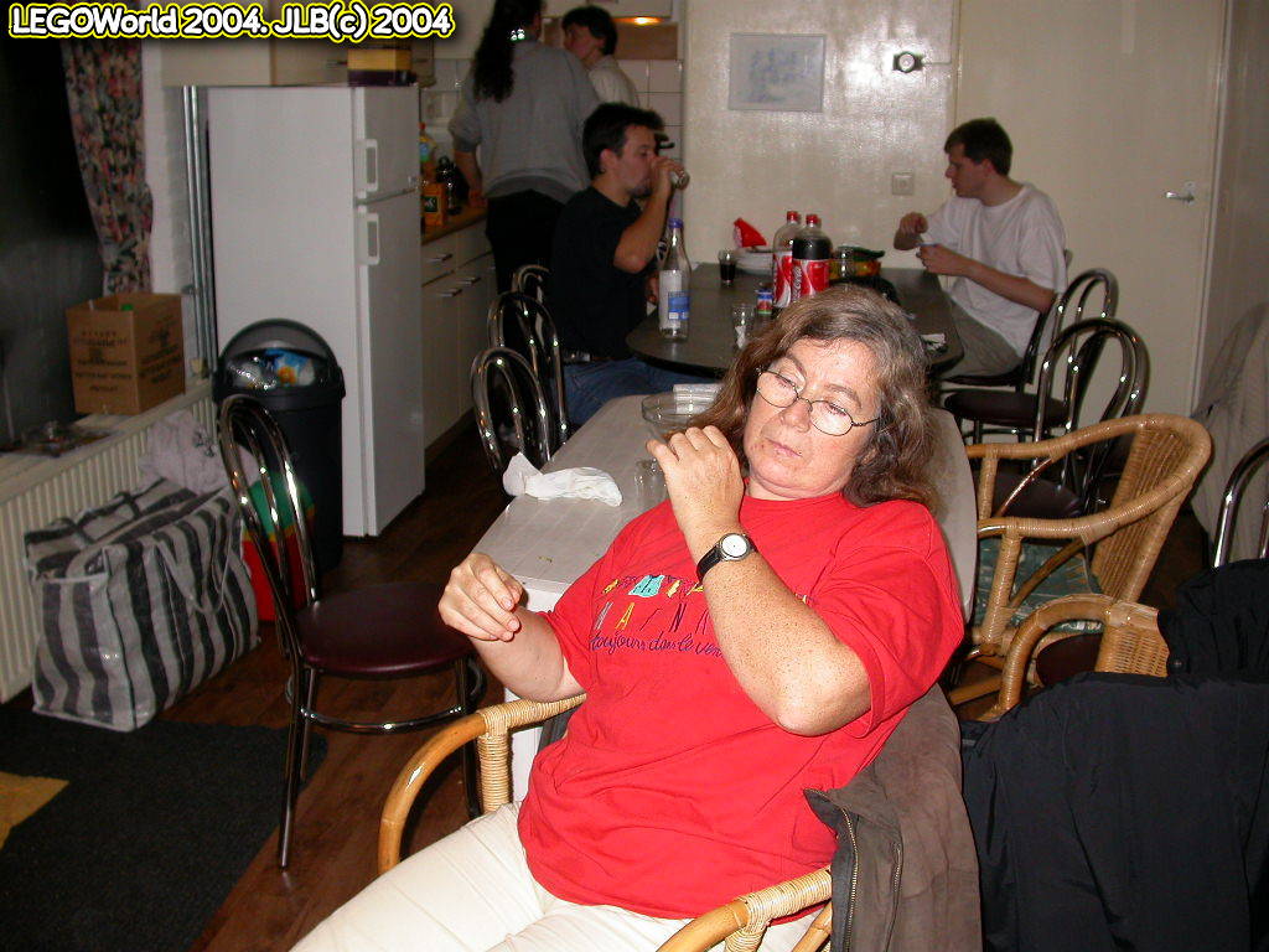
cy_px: 476
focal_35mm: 38
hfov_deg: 49.0
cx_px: 634
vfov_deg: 37.7
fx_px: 1393
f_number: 2.6
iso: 100
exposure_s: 1/60
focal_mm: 7.85
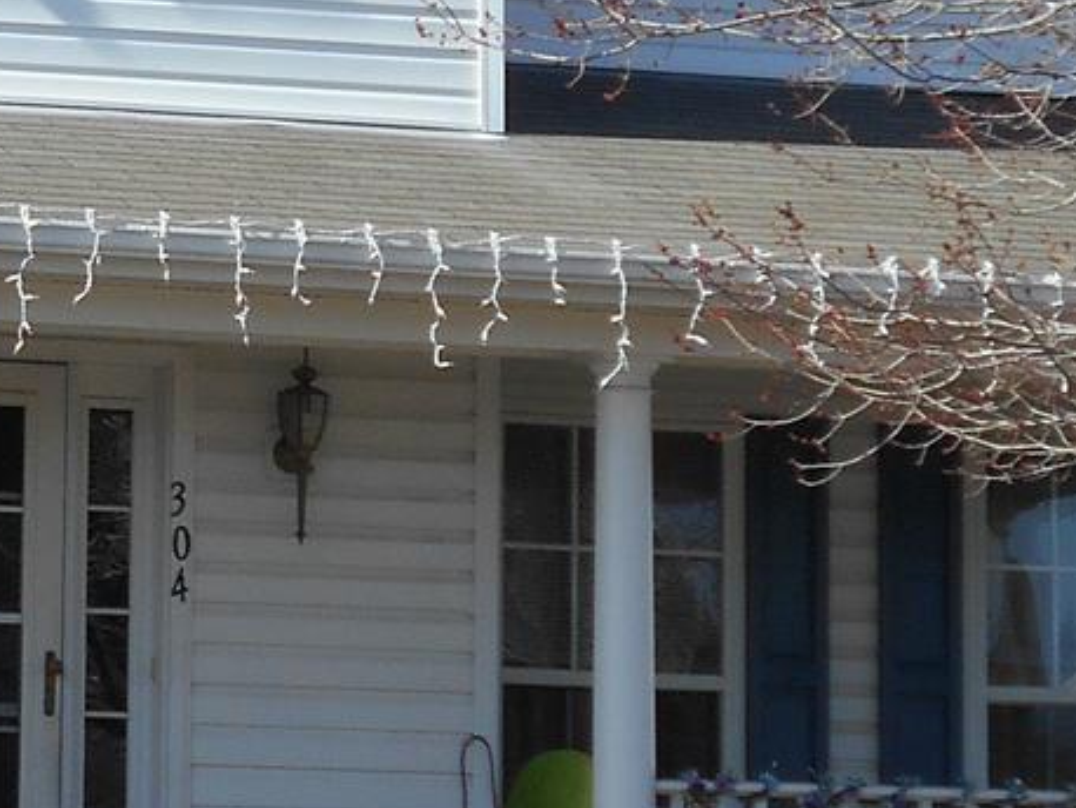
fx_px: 6811
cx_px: -525
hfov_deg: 8.8
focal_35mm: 219
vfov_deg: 6.8
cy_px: 282
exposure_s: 1/640
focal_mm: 8.8
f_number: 4.5
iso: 80
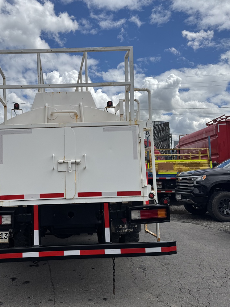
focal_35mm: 33
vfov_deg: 55.3
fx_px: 292
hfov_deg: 42.0
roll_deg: +0.6
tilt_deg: +3.5
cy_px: 153
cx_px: 65
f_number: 1.78
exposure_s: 1/9009
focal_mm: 6.76
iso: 80
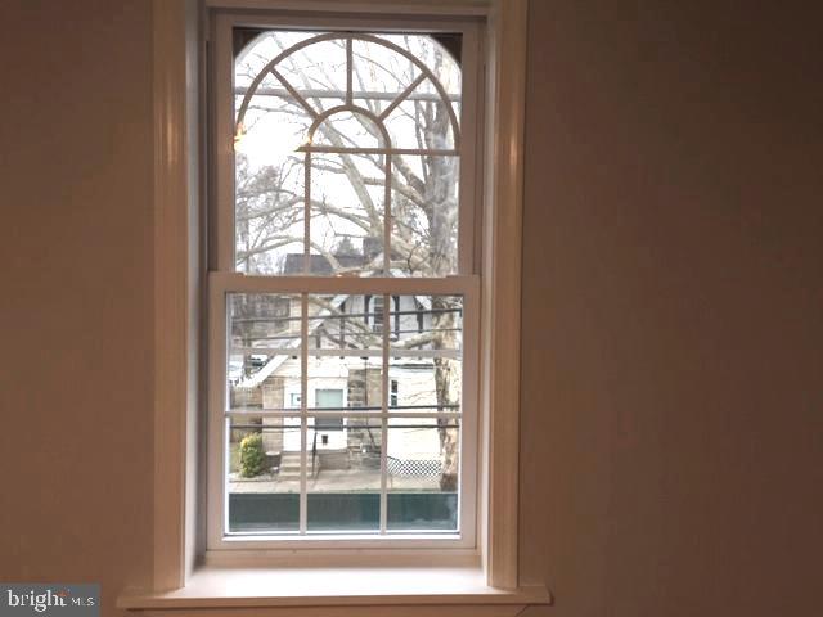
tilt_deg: -2.7
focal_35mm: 29
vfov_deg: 48.2
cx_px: 412
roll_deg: -1.9
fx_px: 689
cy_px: 308
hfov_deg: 61.7
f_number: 2.2
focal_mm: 4.15
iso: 40
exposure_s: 1/30
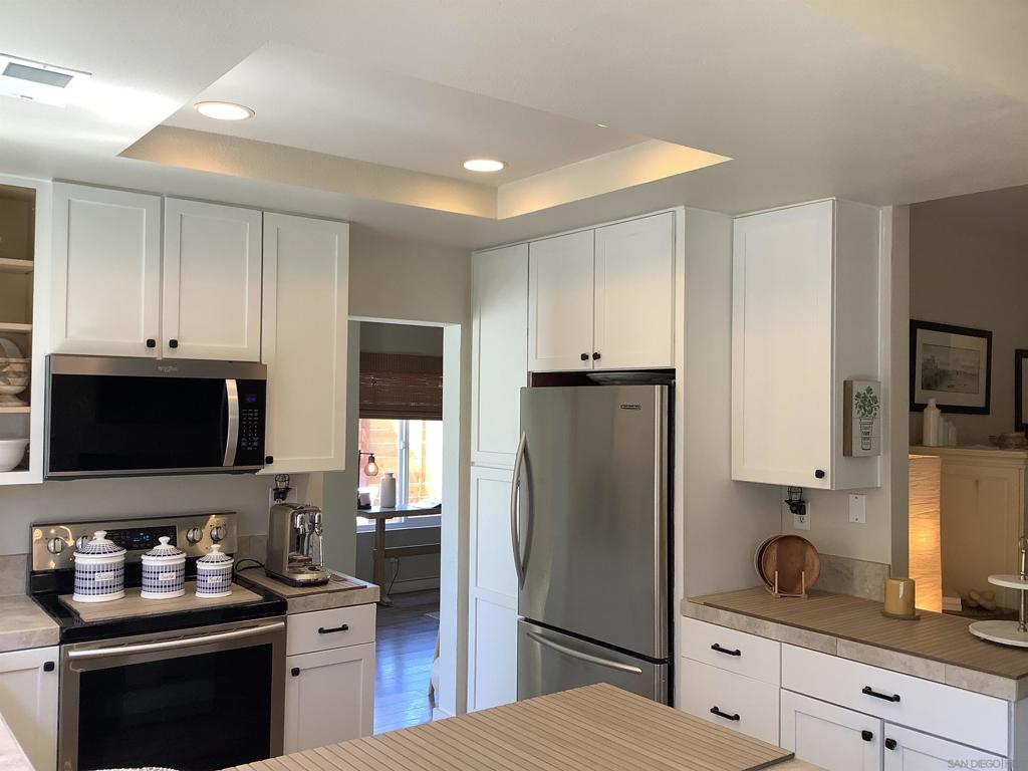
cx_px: 514
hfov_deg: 58.4
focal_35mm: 31
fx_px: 921
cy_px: 386
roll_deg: -0.4
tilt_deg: +1.0
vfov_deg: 45.4
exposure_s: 1/60
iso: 50
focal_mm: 3.3
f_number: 2.4
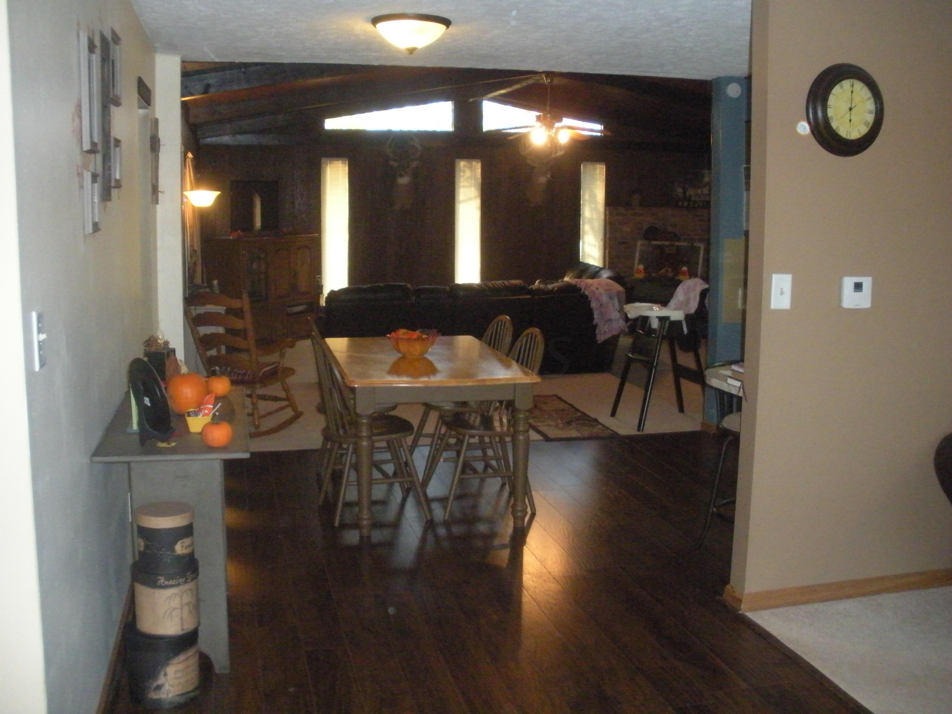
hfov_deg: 51.4
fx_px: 990
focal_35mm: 36
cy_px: 357
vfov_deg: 39.7
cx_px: 476
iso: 800
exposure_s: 1/60
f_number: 3.5
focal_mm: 6.3
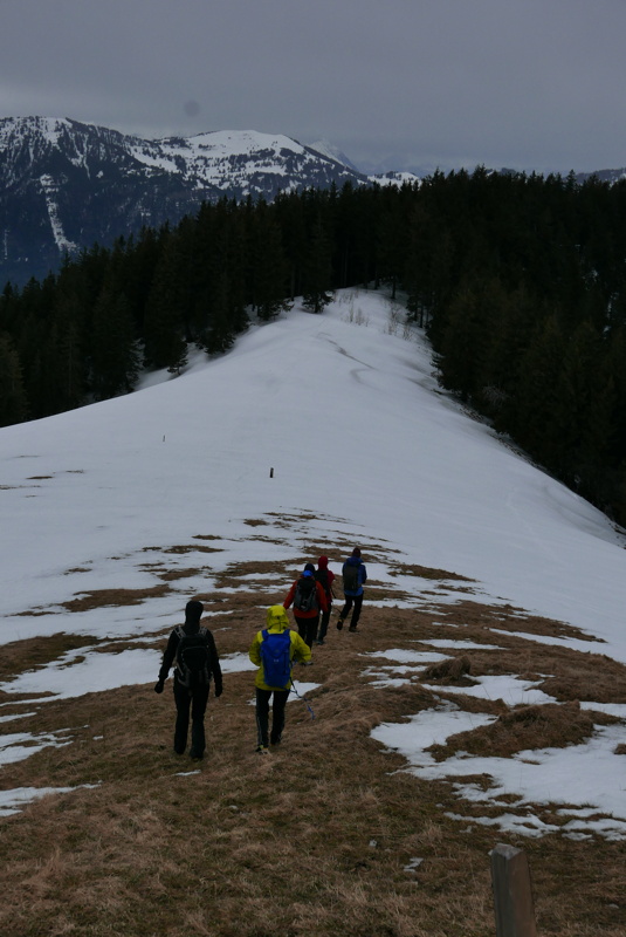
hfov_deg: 27.6
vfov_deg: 40.3
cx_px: 313
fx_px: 1275
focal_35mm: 49
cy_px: 468
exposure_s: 1/1300
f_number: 5.6
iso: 200
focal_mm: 22
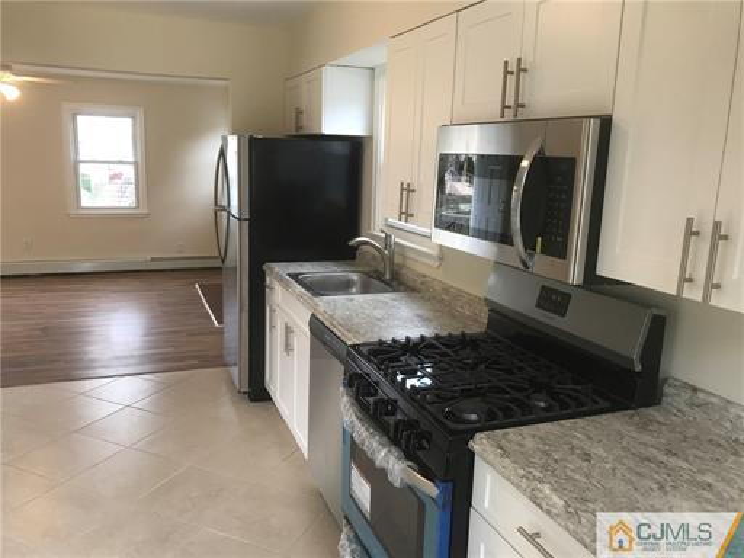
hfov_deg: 63.4
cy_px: 279
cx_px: 372
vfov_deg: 49.7
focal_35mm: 28
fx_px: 602
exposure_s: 1/40
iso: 25
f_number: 1.8
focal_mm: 3.99
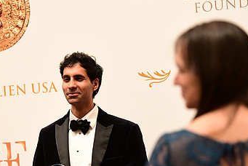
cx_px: 68
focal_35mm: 187
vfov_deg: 7.4
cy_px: 128
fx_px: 1289
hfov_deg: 11.0
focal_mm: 110
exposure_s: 1/100
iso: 8000
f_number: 2.8
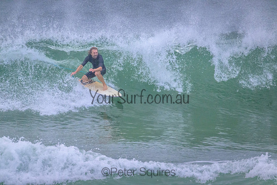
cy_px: 92
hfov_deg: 2.6
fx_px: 6157
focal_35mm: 800
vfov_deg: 1.7
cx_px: 138
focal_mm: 800
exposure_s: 1/2000
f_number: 11
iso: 7200
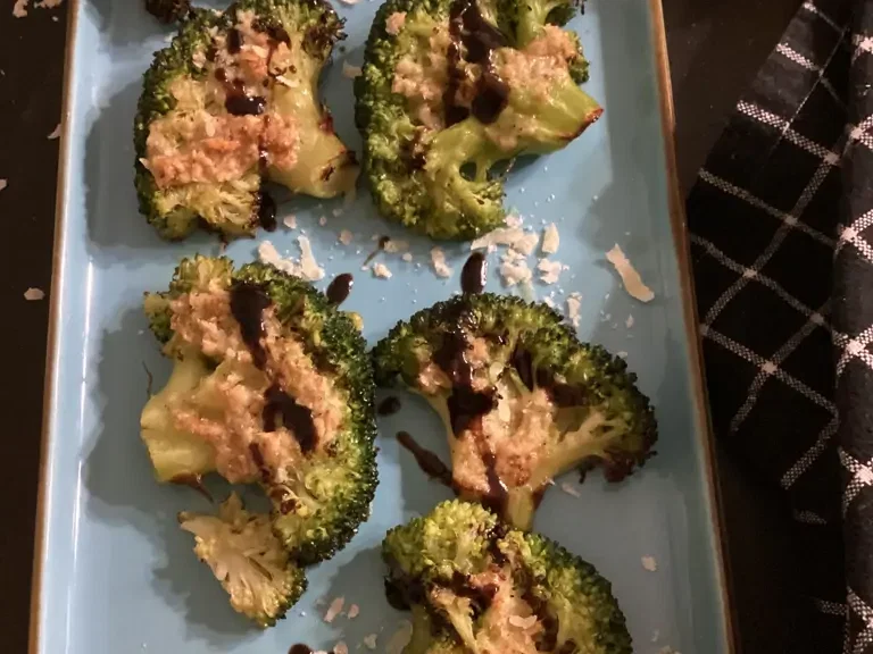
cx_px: 436
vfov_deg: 45.4
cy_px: 327
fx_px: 782
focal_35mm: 31
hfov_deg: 58.4
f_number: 2.4
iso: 640
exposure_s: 1/24
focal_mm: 3.3
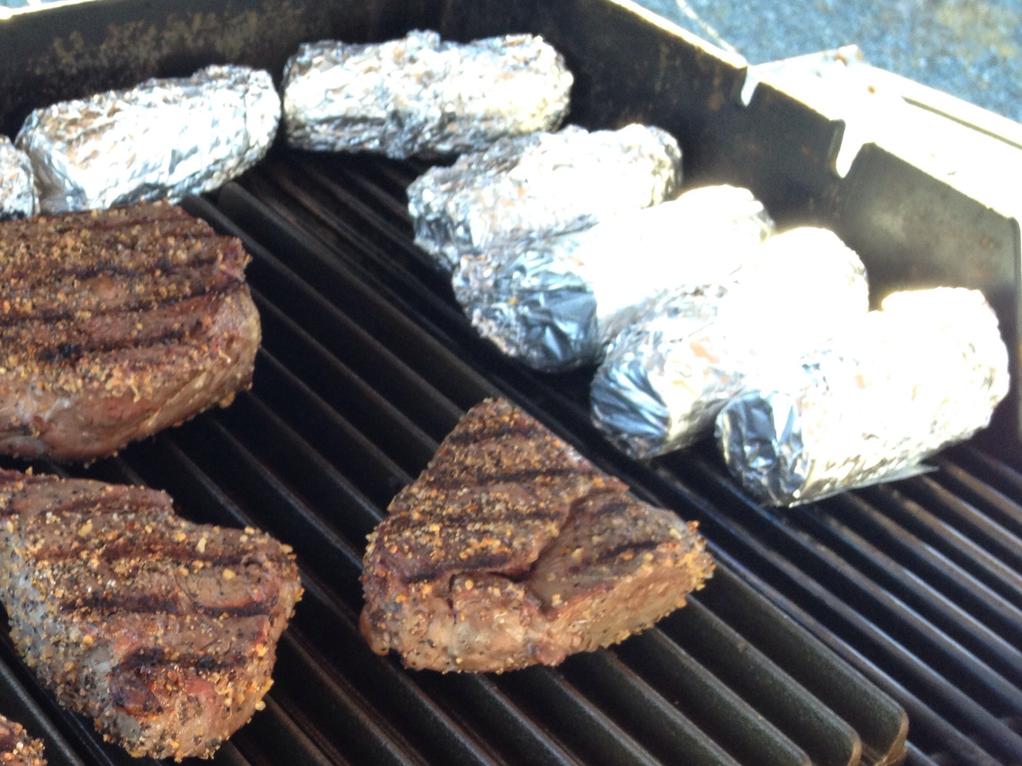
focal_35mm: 62
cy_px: 619
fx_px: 1830
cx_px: 120
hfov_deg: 30.0
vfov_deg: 23.3
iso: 50
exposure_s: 1/40
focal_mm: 4.28
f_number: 2.4
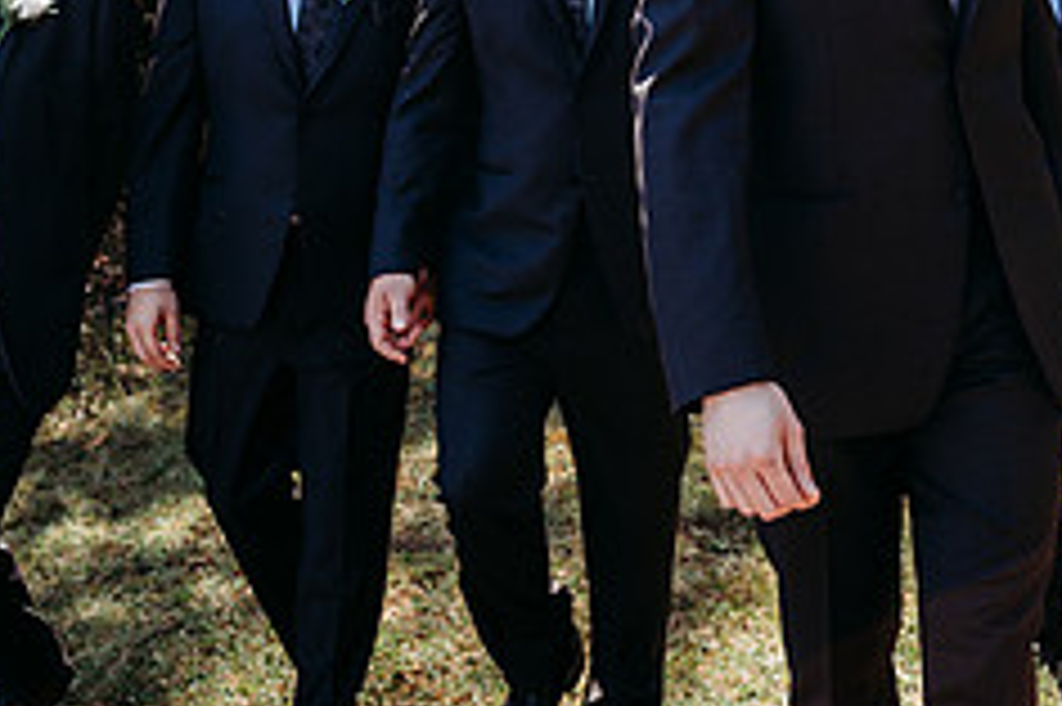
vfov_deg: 21.8
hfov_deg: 32.6
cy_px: -70
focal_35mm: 59
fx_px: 1739
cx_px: 918
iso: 100
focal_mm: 24
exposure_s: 1/400
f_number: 2.8
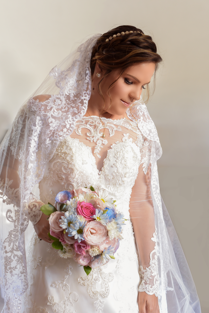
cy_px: 156
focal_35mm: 50
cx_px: 104
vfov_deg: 39.6
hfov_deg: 27.0
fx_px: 435
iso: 1250
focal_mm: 50
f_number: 4.5
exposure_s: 1/80
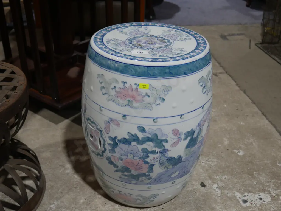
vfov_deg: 36.0
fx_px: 325
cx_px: 140
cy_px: 106
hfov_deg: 46.8
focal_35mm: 40
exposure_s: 1/60
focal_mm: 20
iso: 250
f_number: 4.4
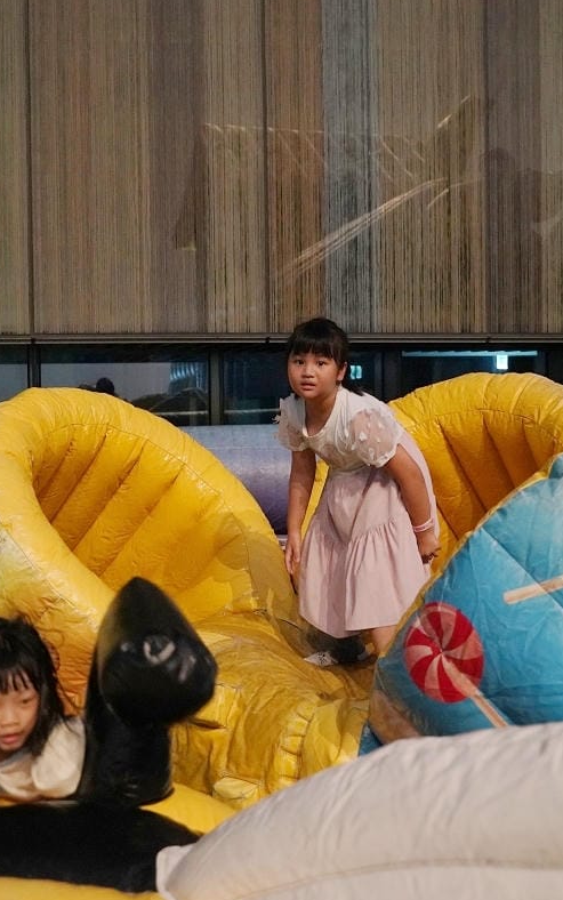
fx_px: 1104
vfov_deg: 44.3
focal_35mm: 45
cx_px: 178
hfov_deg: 28.4
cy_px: 451
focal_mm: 29
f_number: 2.8
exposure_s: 1/160
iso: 6400
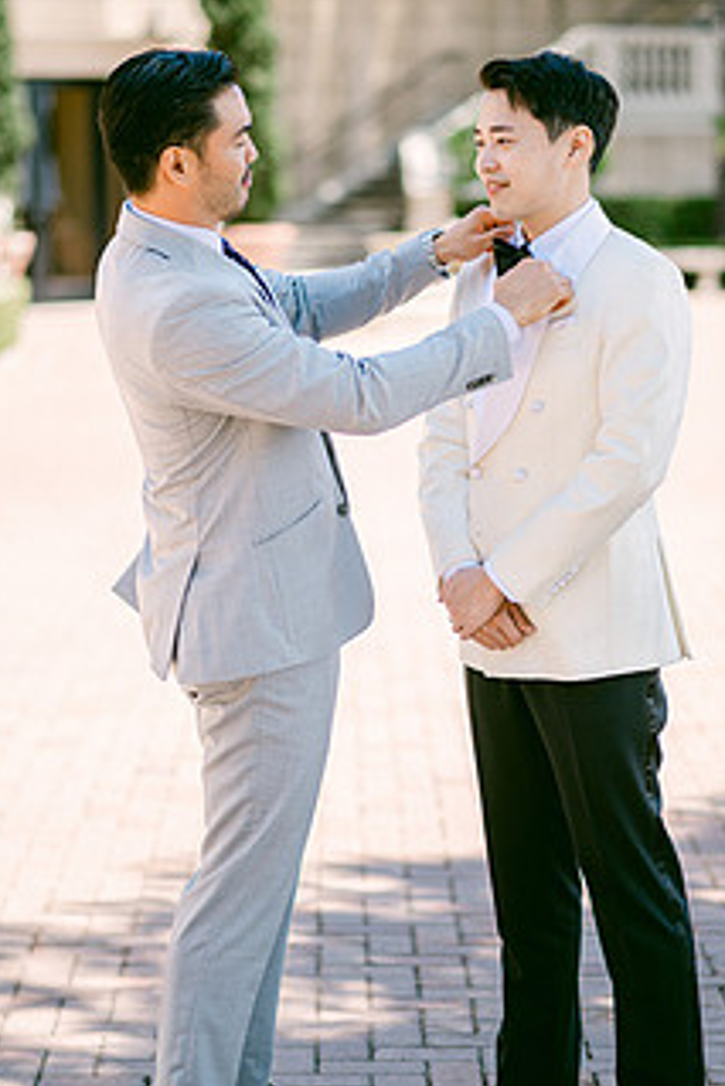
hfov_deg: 11.4
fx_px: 3621
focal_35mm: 120
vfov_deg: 17.1
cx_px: 327
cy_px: 521
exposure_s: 1/1600
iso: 64
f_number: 1.8
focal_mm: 85
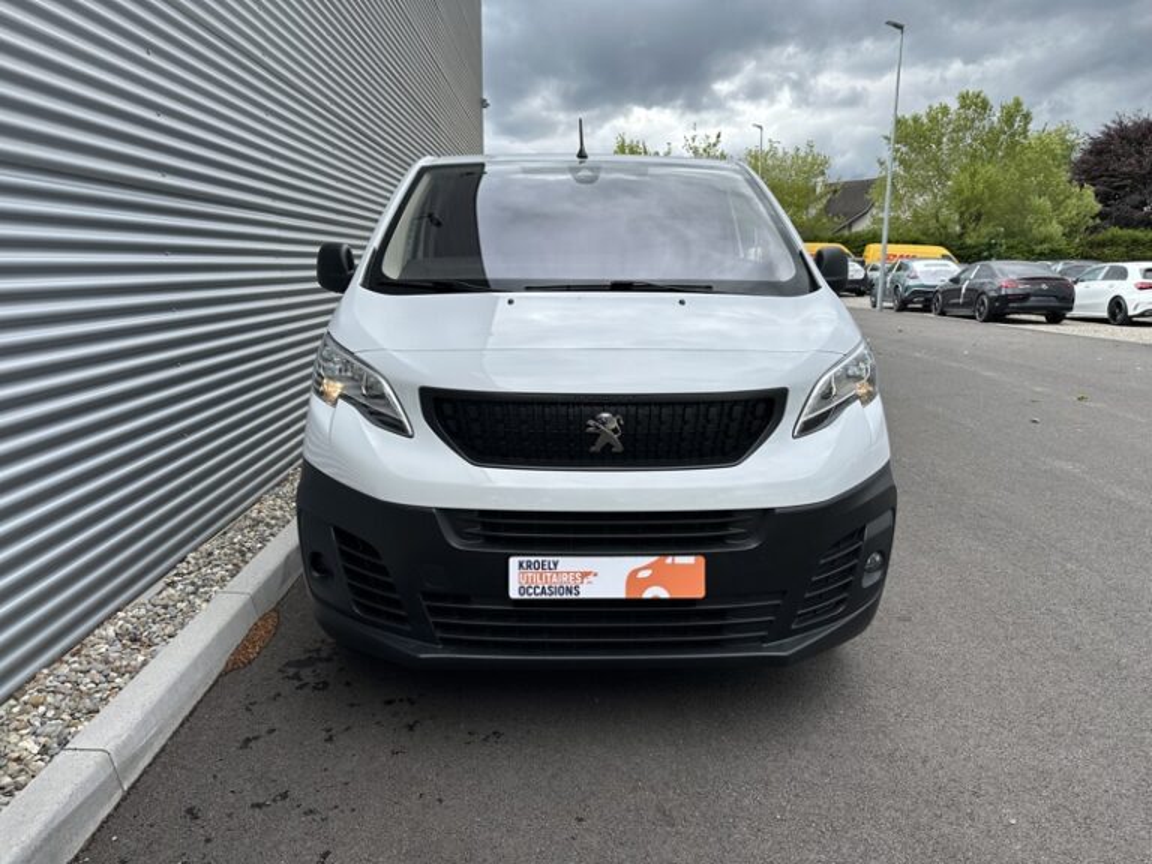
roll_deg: -0.3
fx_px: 799
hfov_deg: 71.6
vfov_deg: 56.8
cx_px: 576
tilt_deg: -12.1
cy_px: 432
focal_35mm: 24
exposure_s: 1/1517
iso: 80
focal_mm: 6.86
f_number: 1.78
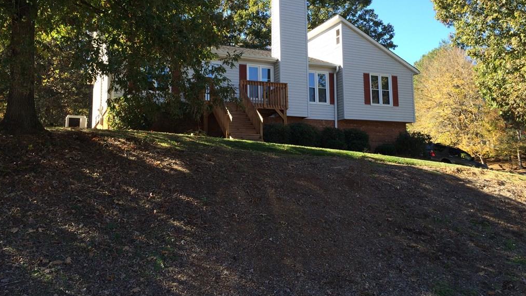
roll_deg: +1.7
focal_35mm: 32
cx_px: 262
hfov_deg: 61.0
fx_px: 446
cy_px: 123
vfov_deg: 36.6
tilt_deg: +7.3
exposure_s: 1/471
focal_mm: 4.15
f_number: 2.2
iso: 32
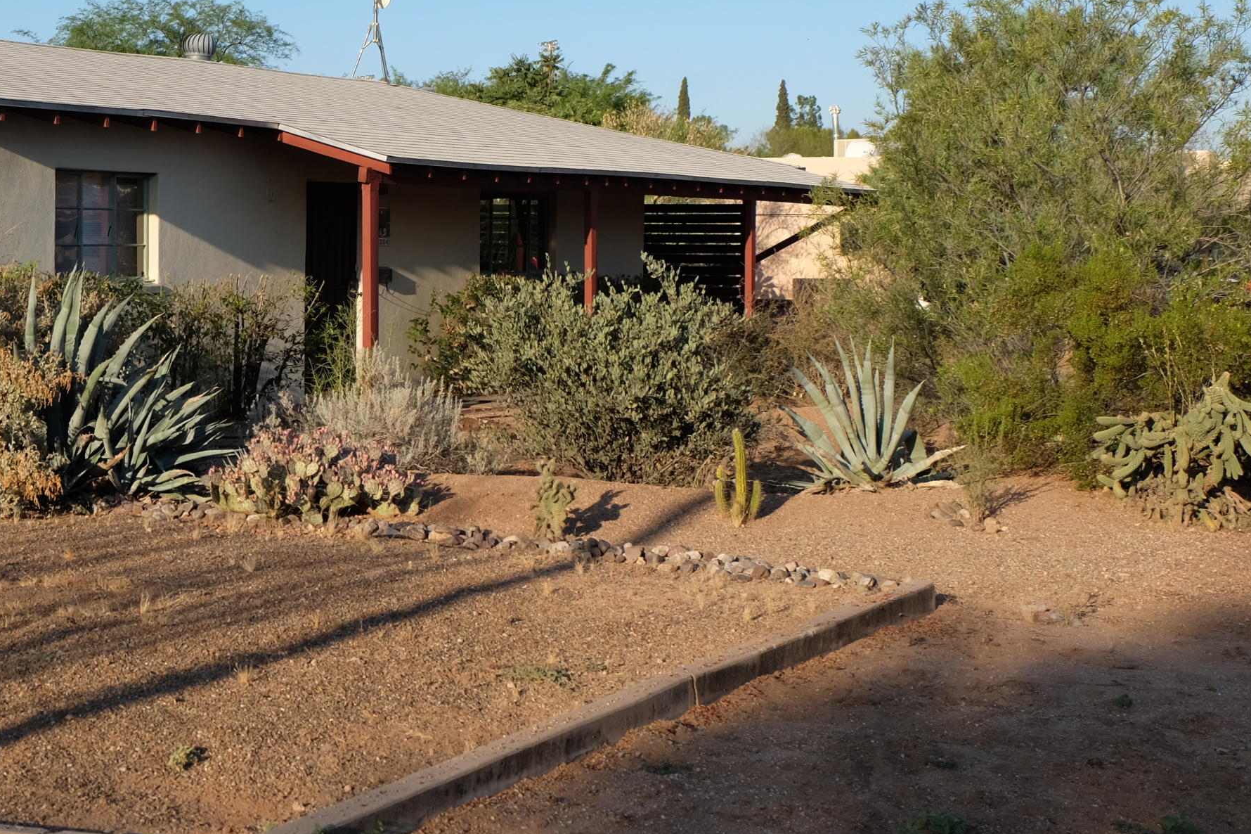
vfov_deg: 22.9
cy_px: 273
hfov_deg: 33.3
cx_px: 320
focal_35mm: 59
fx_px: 2050
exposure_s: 1/350
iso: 200
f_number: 7.1
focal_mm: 23.2
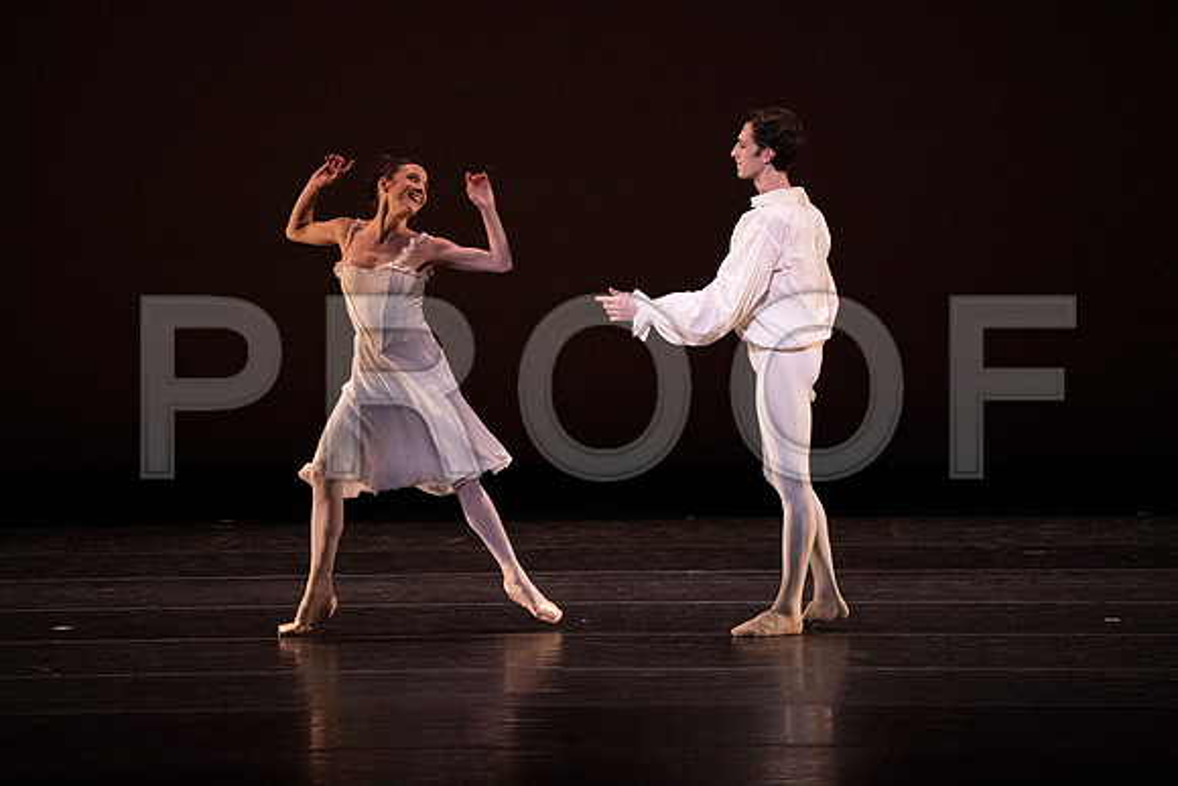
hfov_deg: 6.1
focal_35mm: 336
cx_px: 589
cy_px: 393
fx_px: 10997
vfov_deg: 4.1
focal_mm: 336
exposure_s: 1/400
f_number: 5.6
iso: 20000
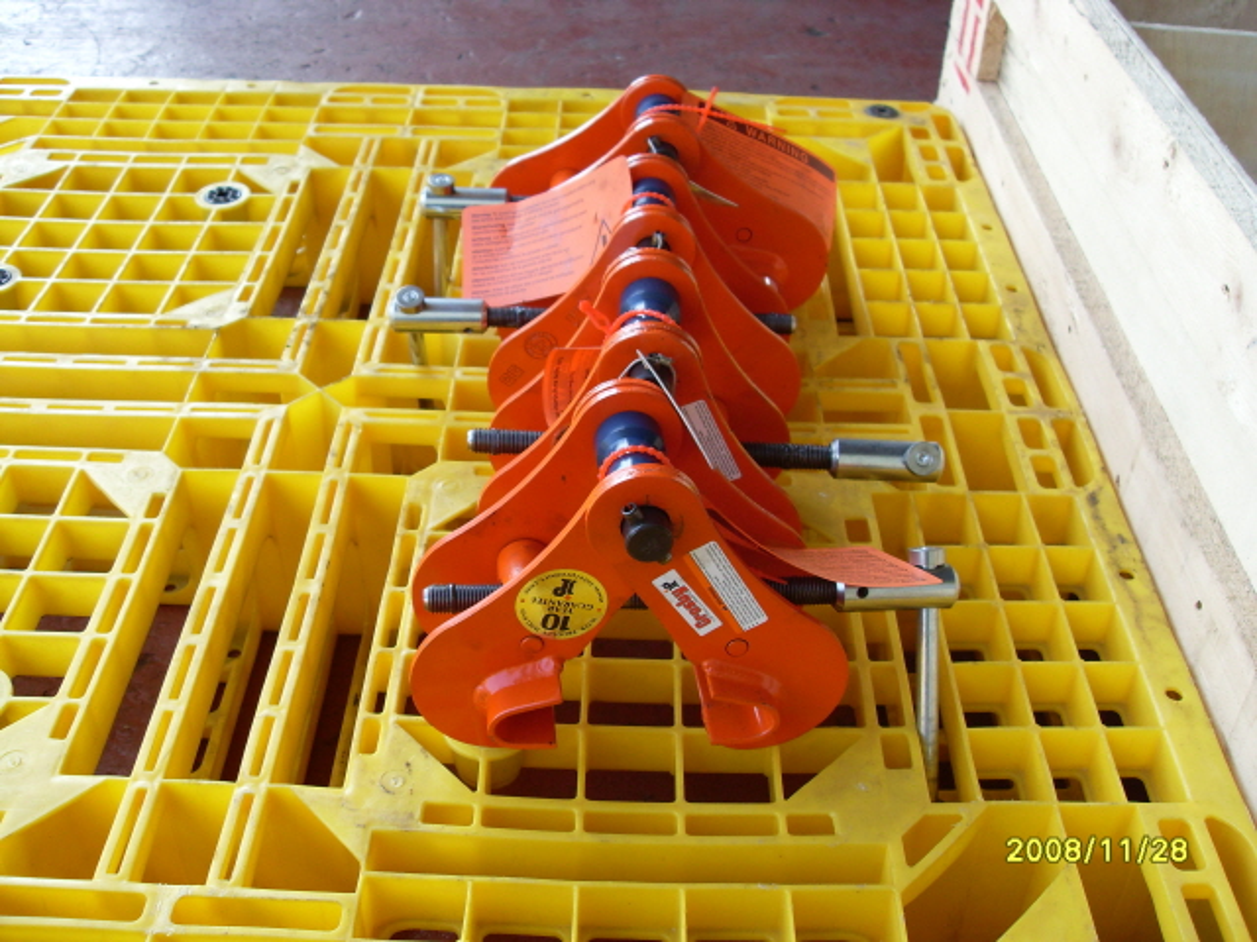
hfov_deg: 52.6
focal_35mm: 35
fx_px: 1271
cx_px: 628
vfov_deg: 40.7
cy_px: 471
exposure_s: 1/125
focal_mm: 6.3
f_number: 2.8
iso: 80
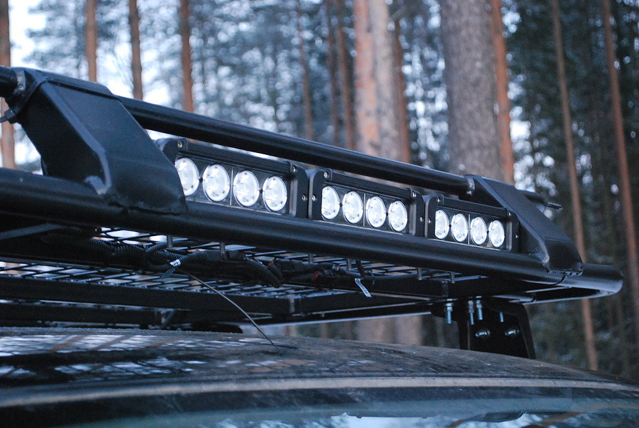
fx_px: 1199
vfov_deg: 20.2
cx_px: 320
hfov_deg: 29.8
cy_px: 214
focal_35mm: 68
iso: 1600
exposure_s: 1/10
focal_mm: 45
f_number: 5.3
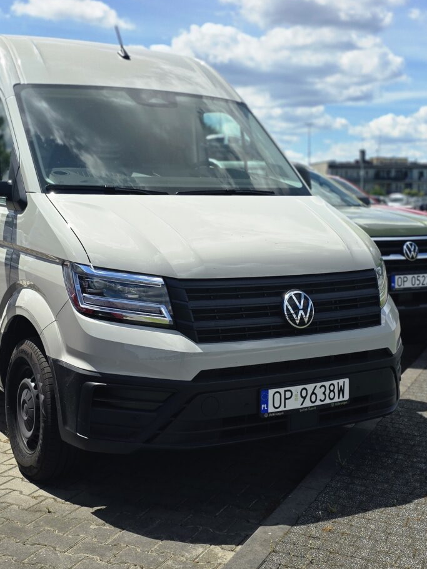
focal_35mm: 46
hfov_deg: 31.4
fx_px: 757
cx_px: 177
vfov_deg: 41.0
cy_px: 222
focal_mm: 6.3
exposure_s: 1/1053
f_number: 1.7
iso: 12
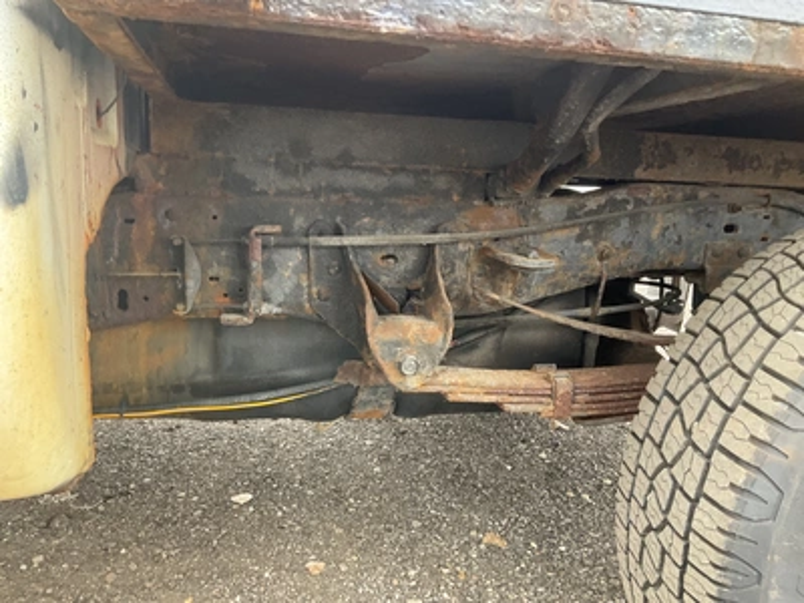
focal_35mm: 29
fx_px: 674
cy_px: 302
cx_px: 402
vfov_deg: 48.2
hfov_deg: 61.7
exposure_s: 1/98
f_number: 1.8
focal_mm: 3
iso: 64
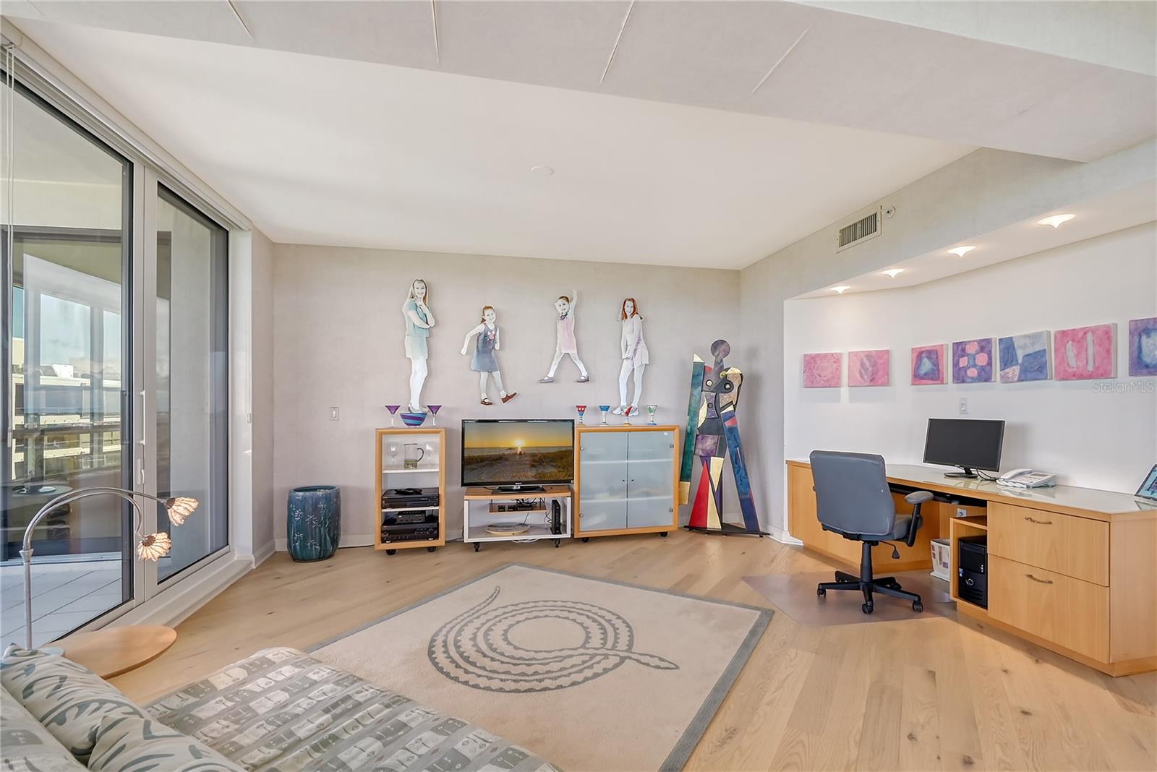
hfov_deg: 100.4
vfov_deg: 77.4
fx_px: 482
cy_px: 386
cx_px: 578
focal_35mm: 15
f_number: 10
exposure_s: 1/500
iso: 800
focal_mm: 10
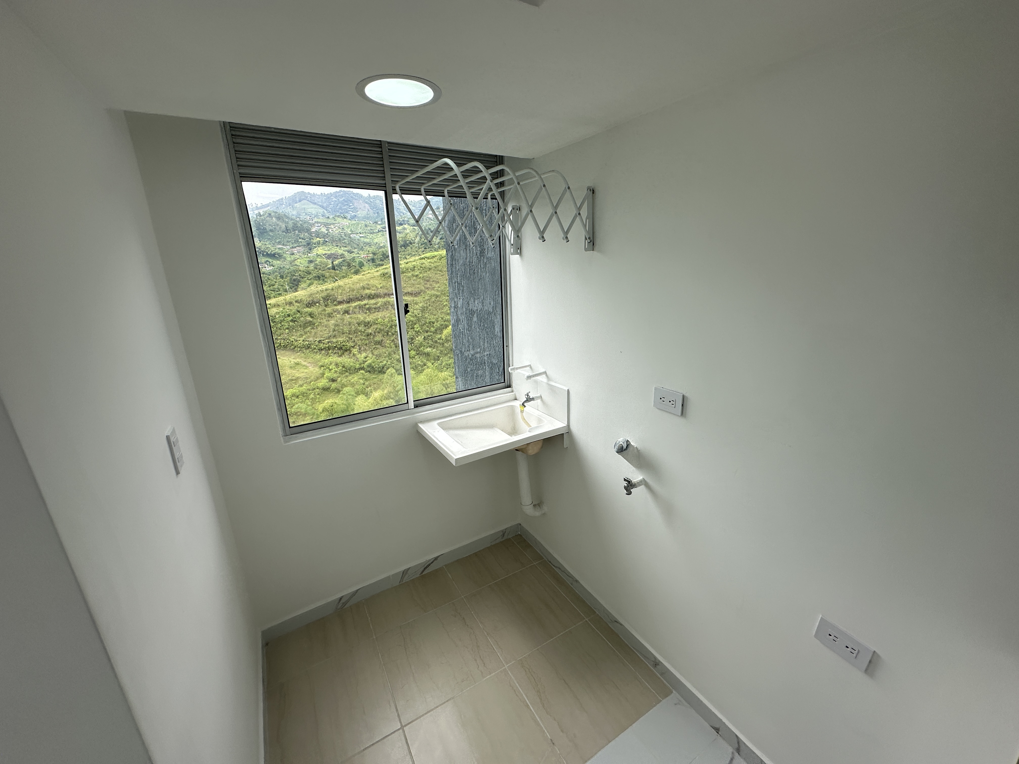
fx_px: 412
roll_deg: +2.5
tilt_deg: -16.2
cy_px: 382
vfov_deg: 85.7
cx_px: 510
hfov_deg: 102.1
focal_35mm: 14
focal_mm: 2.22
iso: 40
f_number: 2.2
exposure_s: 1/543
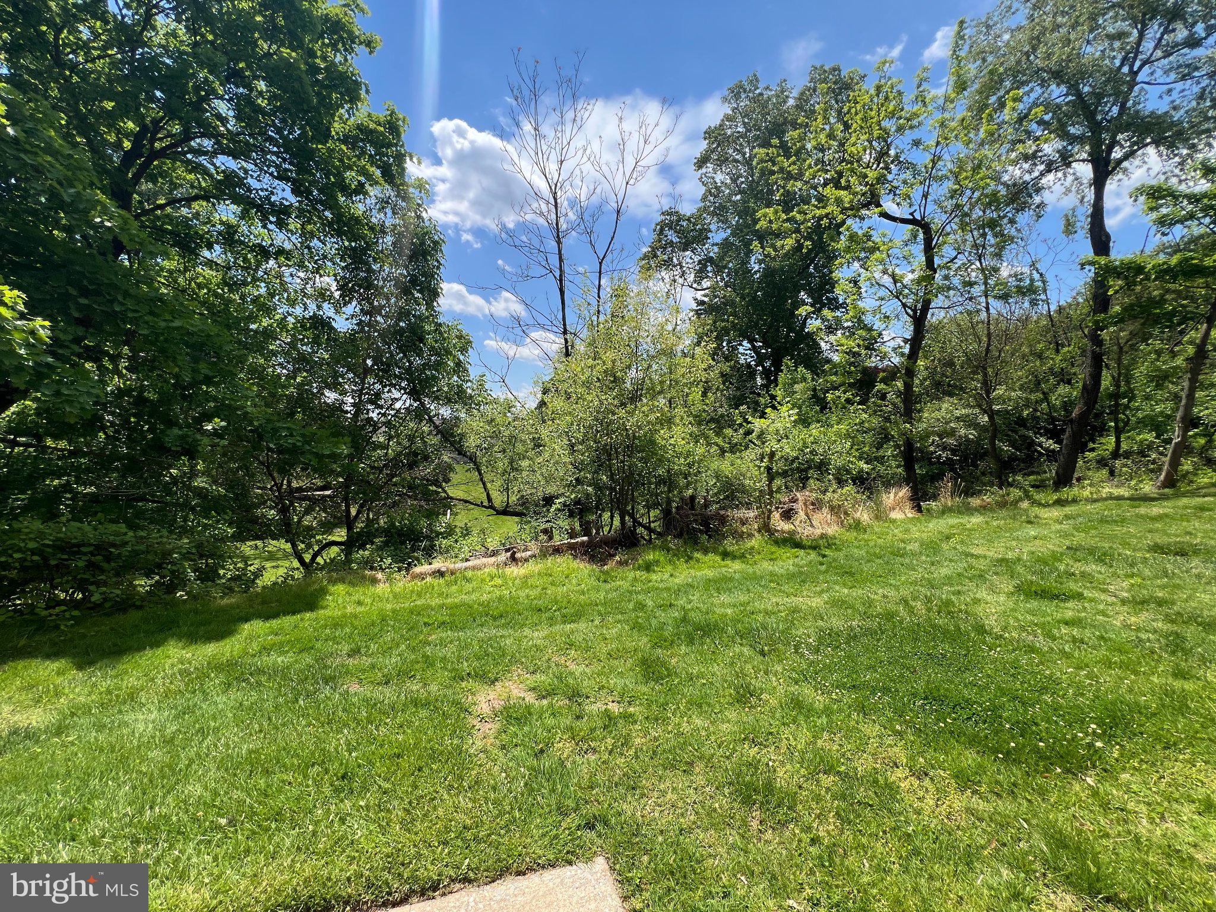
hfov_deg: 106.2
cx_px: 608
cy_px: 456
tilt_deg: -3.2
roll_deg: +0.1
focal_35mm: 13
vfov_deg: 89.9
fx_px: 457
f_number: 1.8
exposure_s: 1/1064
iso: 32
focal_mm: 1.57
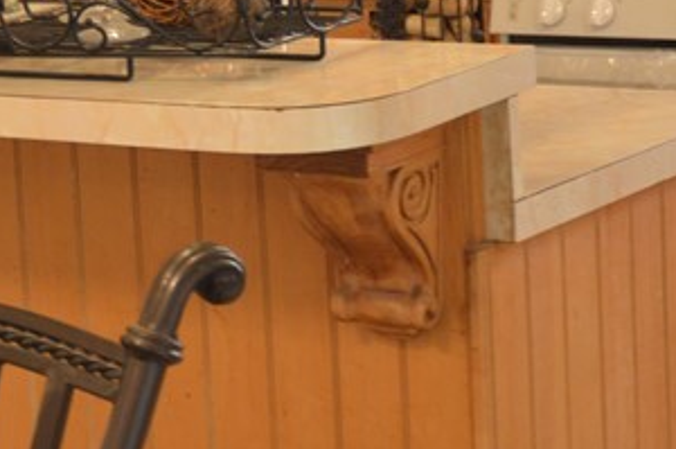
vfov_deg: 10.0
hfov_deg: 14.9
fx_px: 2546
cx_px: 48
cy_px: -29
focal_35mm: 136
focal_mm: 25
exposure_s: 1/25
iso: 400
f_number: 3.8
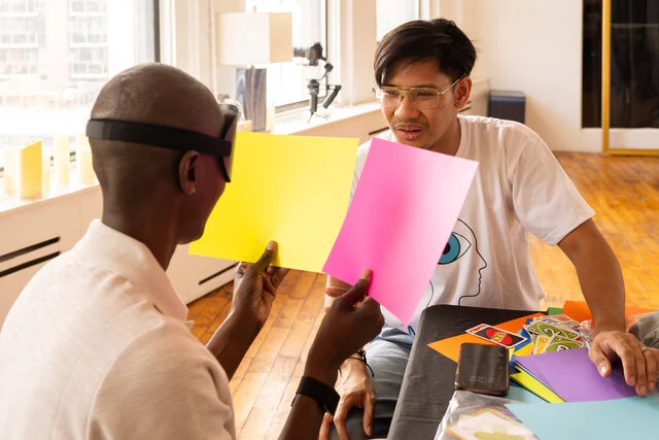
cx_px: 330
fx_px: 787
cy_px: 220
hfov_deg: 45.4
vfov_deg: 31.2
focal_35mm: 43
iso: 1000
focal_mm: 28.9
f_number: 3.6
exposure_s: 1/125
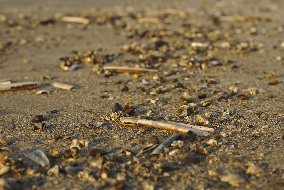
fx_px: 592
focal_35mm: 75
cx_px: 142
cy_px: 95
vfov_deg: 18.2
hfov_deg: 27.0
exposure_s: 1/125
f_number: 5.6
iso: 100
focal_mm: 50
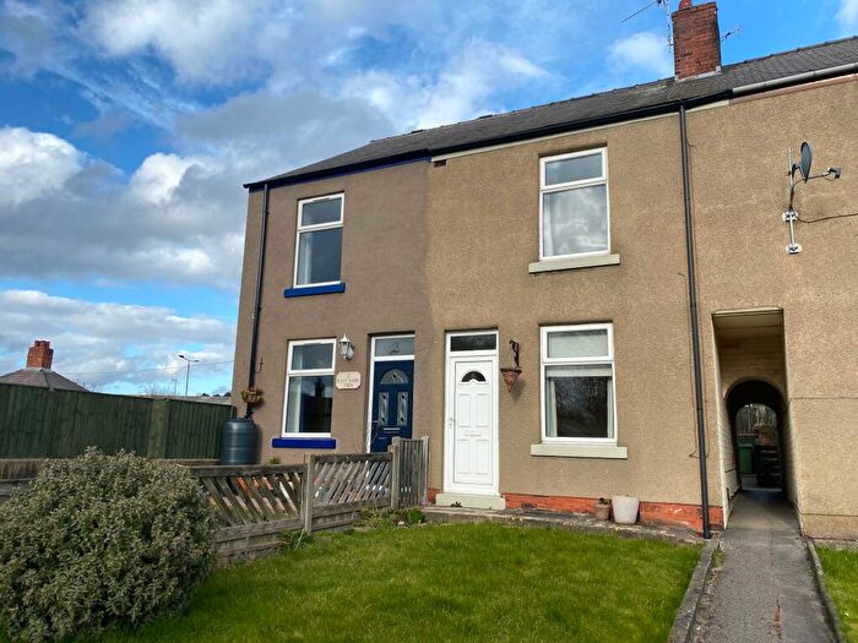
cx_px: 429
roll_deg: -2.2
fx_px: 644
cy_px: 322
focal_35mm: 26
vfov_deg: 53.1
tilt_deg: +11.7
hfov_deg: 67.3
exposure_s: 1/1546
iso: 32
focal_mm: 4.25
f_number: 1.8
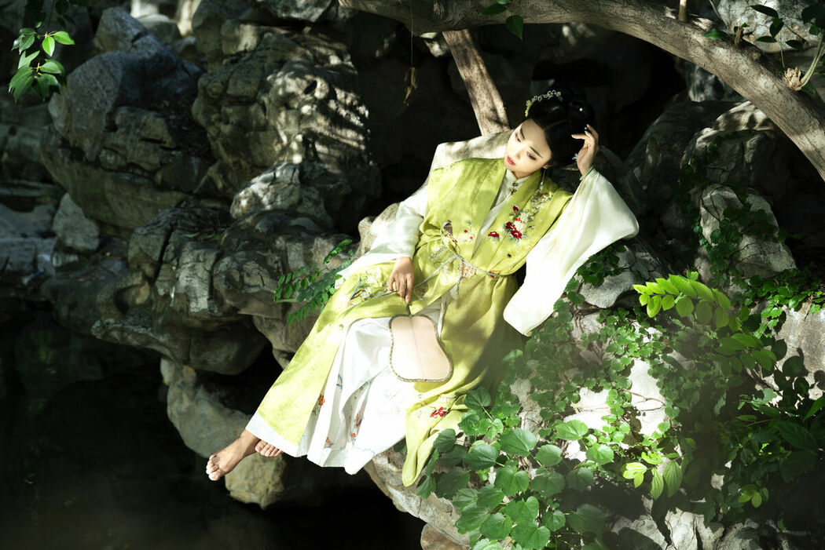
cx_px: 412
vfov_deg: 18.2
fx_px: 1719
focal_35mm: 75
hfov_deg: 27.0
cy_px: 275
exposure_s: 1/200
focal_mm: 75
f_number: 4
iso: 250
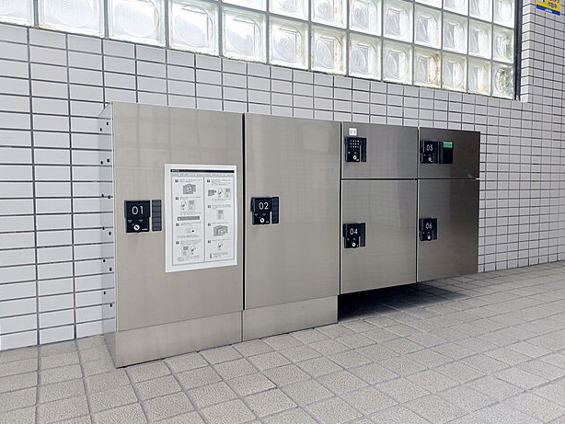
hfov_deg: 69.4
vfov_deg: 54.9
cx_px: 282
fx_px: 408
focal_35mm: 25
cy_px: 206
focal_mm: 5.23
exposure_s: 1/24
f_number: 1.8
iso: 125
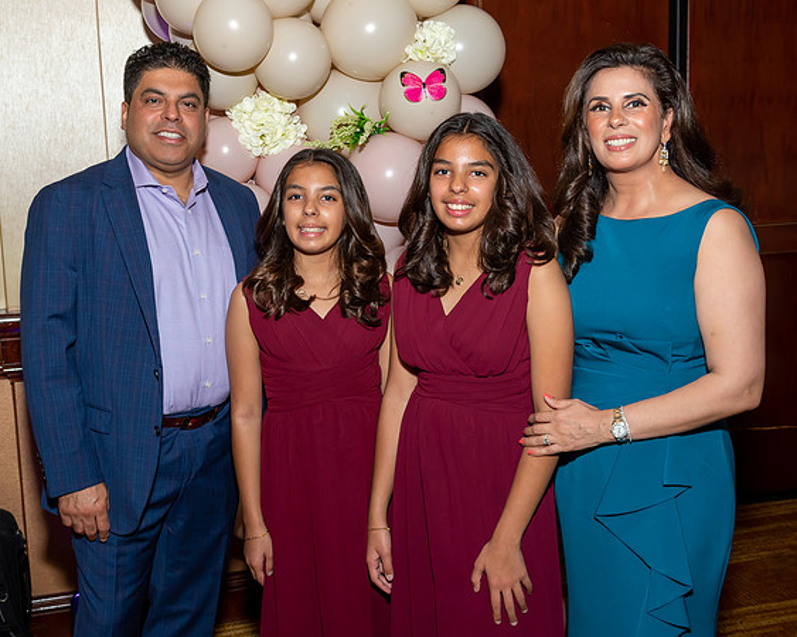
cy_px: 291
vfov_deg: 32.7
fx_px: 1085
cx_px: 360
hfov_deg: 40.3
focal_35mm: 46
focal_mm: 23
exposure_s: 1/250
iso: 400
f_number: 6.3
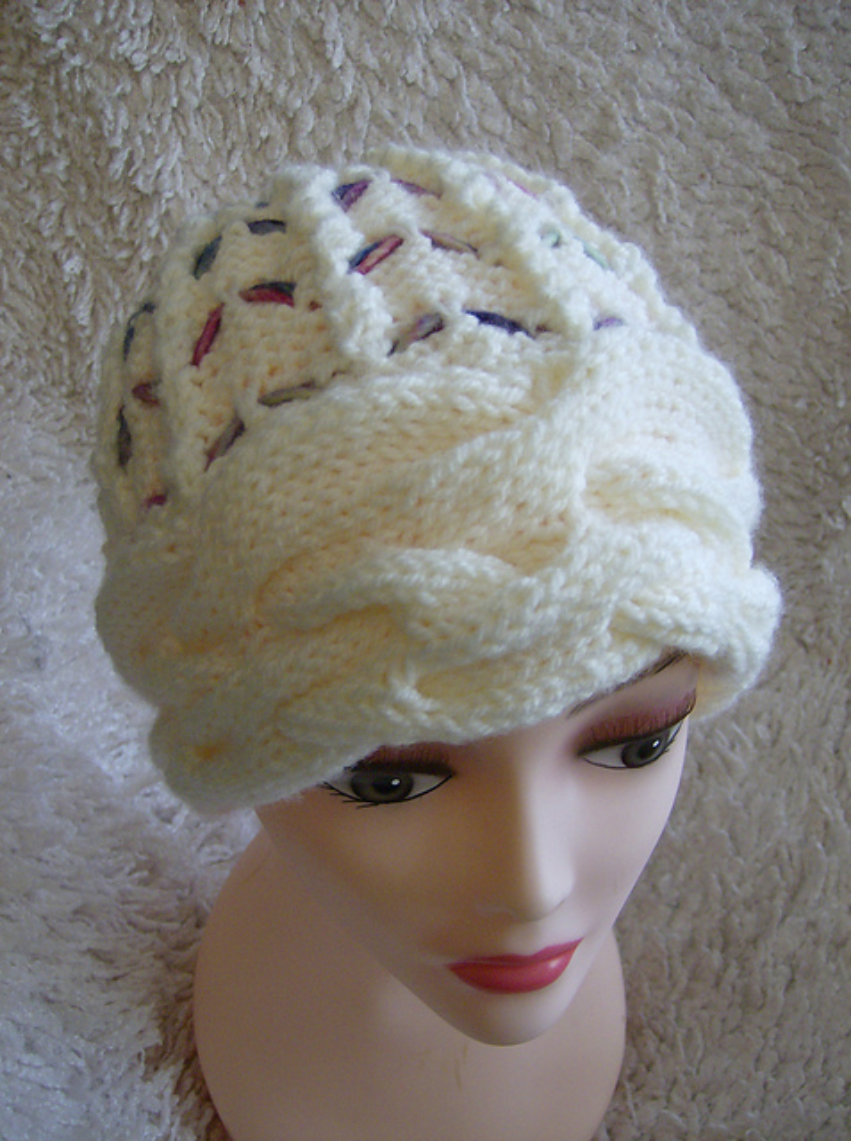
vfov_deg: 51.5
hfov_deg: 39.5
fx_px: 1185
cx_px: 426
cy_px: 570
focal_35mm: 36
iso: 200
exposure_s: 1/53.4
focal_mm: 6
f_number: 2.8
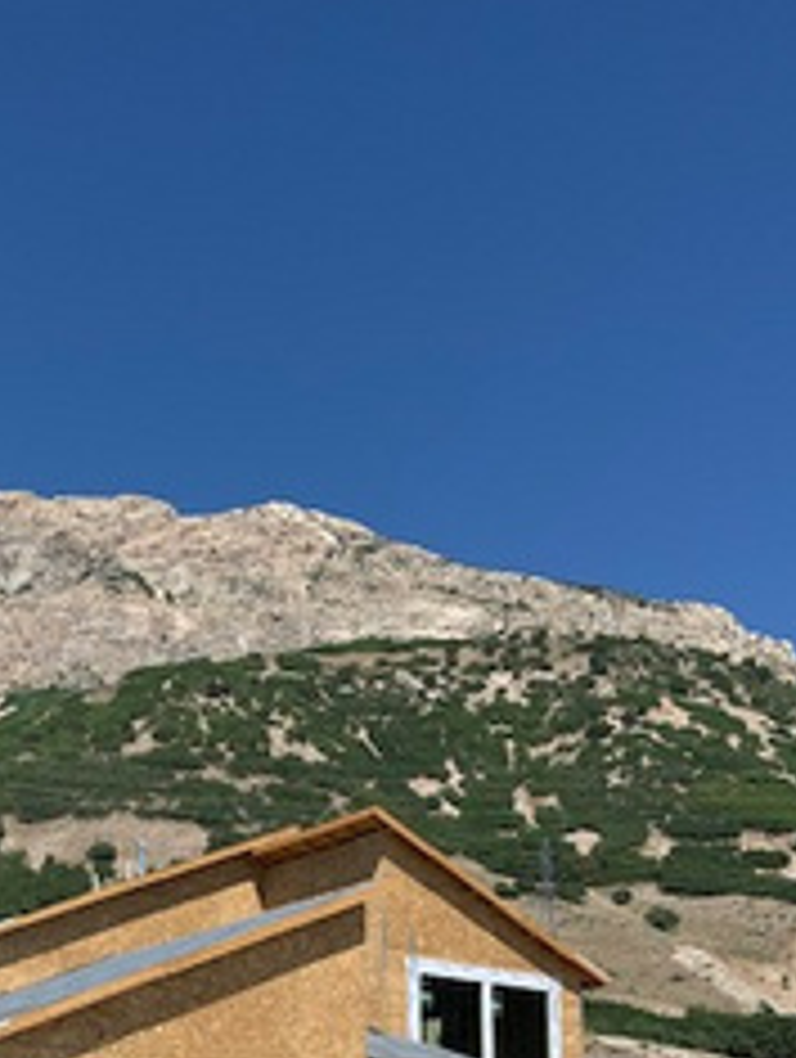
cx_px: 157
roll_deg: +0.6
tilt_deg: +8.7
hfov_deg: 27.1
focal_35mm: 53
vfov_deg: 33.6
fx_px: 1621
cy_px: 1013
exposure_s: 1/3650
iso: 25
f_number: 1.8
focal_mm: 4.25
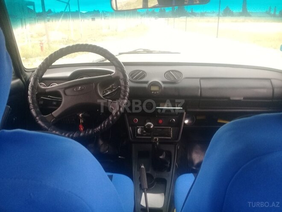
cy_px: 106
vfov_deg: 45.4
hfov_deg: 58.4
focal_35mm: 31
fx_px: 253
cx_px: 141
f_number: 2.2
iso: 64
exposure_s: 1/40
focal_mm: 3.3
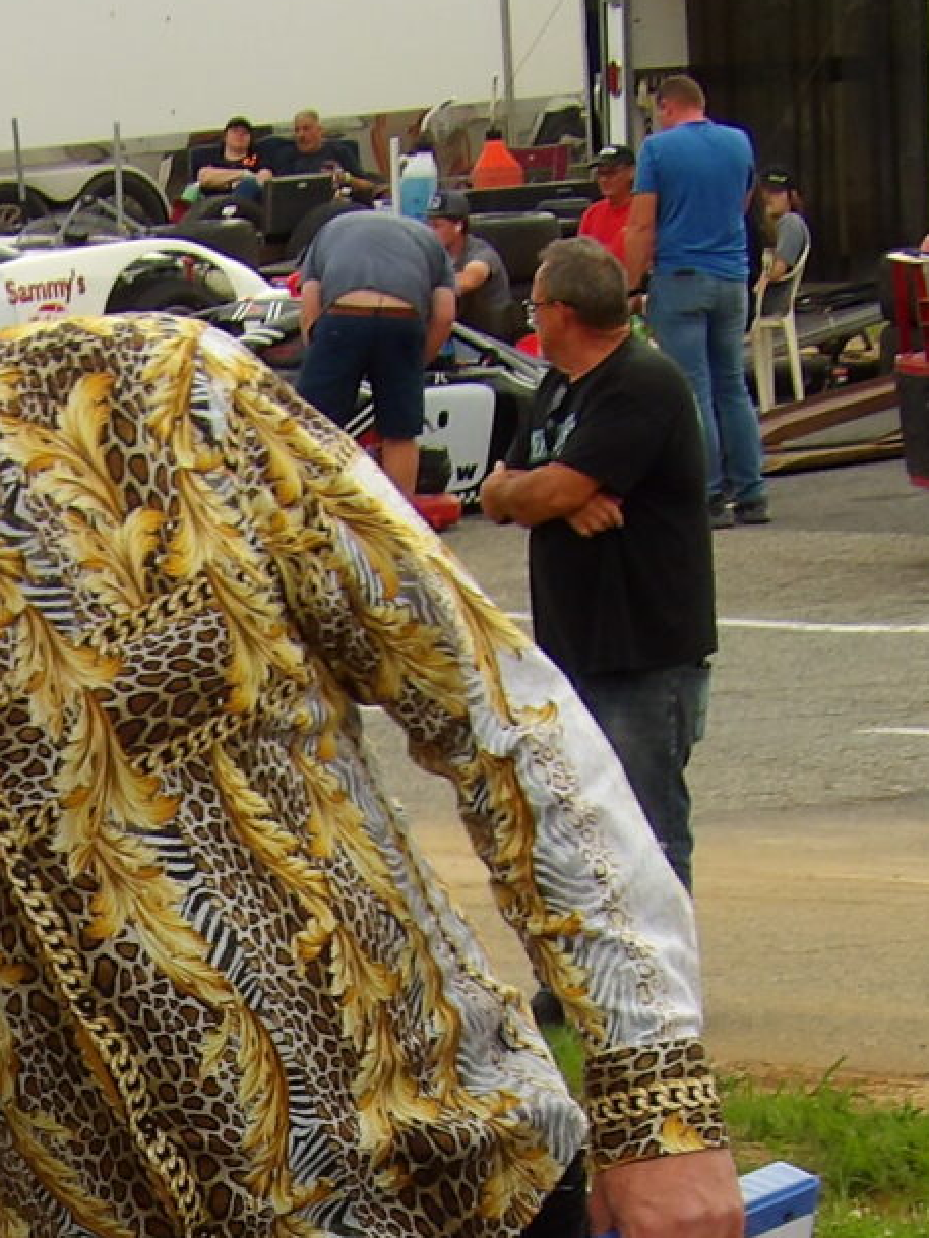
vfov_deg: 8.1
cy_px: 1419
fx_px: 8656
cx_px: -53
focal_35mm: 242
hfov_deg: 6.1
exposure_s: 1/100
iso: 111
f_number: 4.1
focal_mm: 13
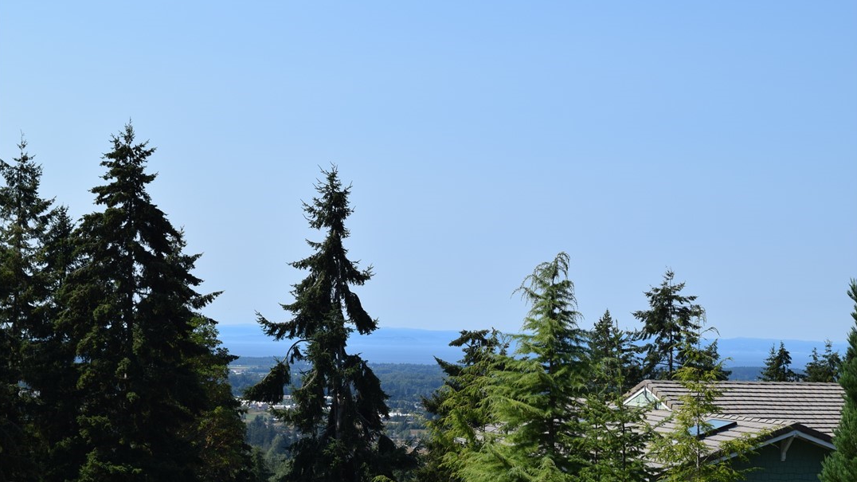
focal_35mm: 76
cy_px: 267
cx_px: 428
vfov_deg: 15.9
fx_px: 1727
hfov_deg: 27.9
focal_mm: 48
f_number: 10
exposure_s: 1/400
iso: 200
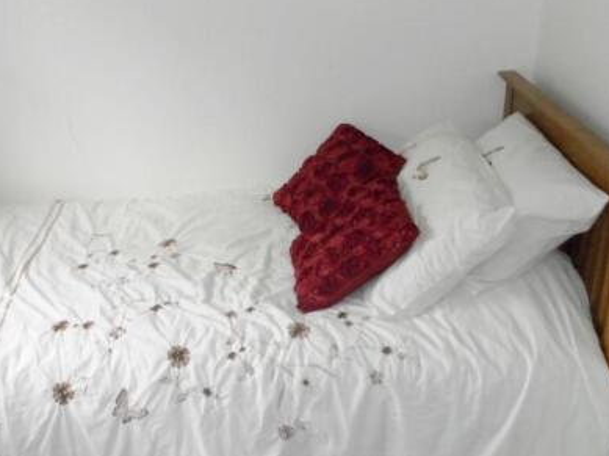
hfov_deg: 44.1
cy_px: 208
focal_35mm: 42
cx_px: 196
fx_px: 738
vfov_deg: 34.3
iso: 200
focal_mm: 4.9
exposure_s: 1/50
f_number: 3.2
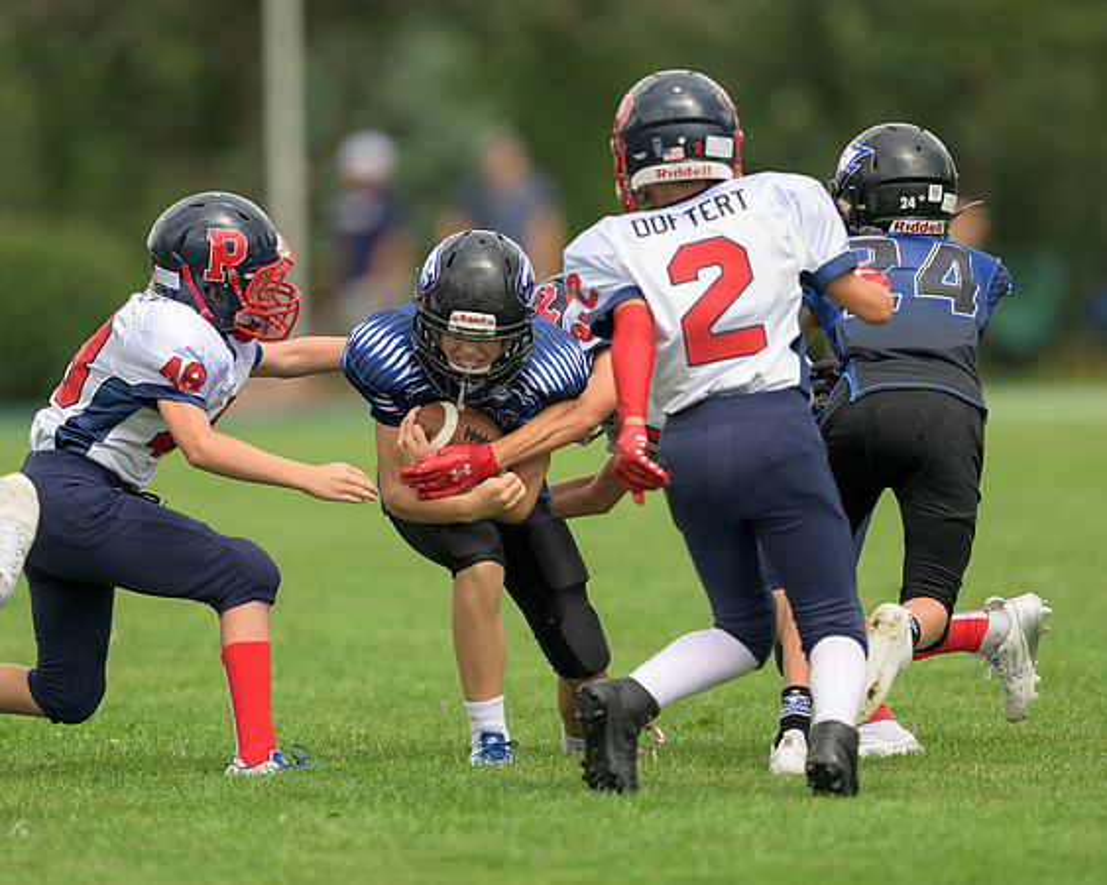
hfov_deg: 2.9
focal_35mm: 671
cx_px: 526
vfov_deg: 2.3
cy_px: 391
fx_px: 21976
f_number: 2.8
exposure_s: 1/3200
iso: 200
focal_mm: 400
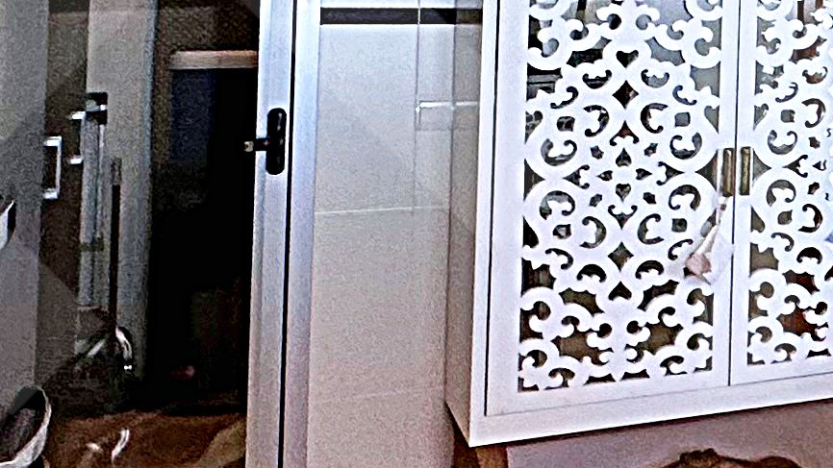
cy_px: -57
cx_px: 1216
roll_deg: -1.5
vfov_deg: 16.4
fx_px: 1568
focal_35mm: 71
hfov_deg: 24.1
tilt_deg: +1.9
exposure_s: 1/100
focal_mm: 2.22
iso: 100
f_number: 2.2
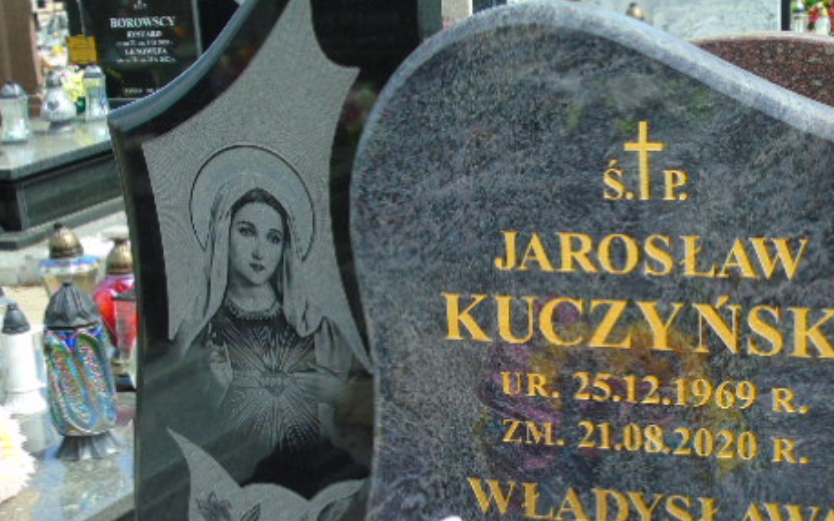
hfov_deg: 30.1
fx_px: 1546
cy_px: 427
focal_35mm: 68
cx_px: 496
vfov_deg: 18.9
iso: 80
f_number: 4.1
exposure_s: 1/320
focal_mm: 8.2
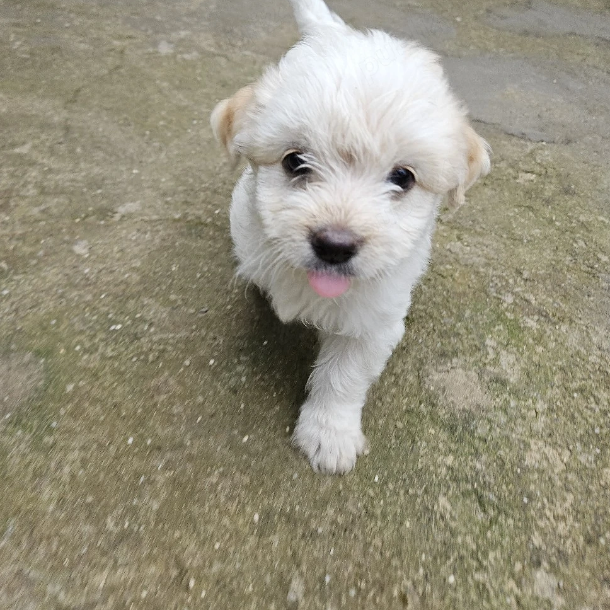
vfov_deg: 56.4
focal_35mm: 28
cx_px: 304
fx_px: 558
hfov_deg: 57.3
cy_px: 215
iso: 80
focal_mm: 5.4
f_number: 1.8
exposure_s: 1/192
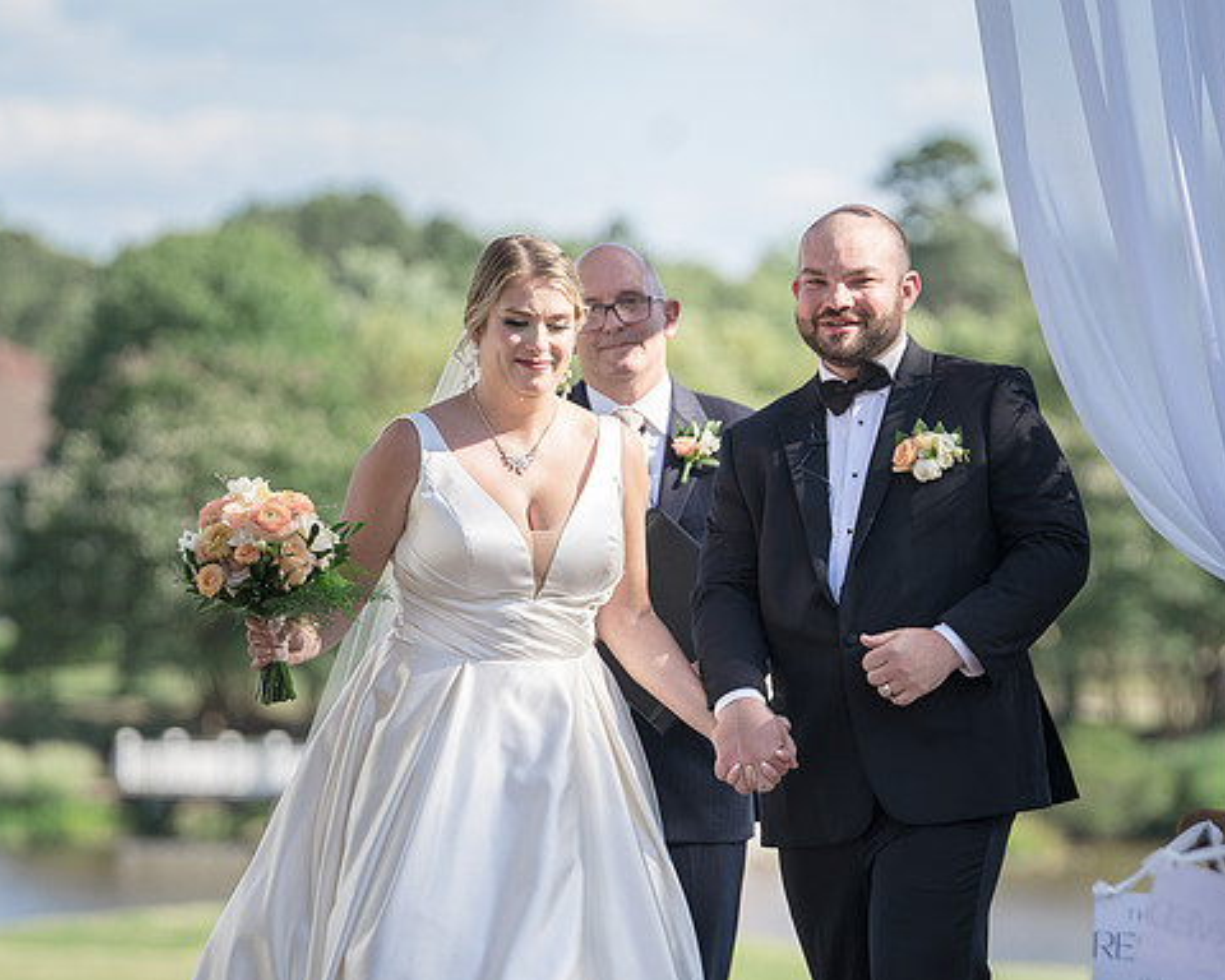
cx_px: 759
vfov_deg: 6.3
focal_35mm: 247
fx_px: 8955
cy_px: 521
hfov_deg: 7.8
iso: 100
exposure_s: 1/500
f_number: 4
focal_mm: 184
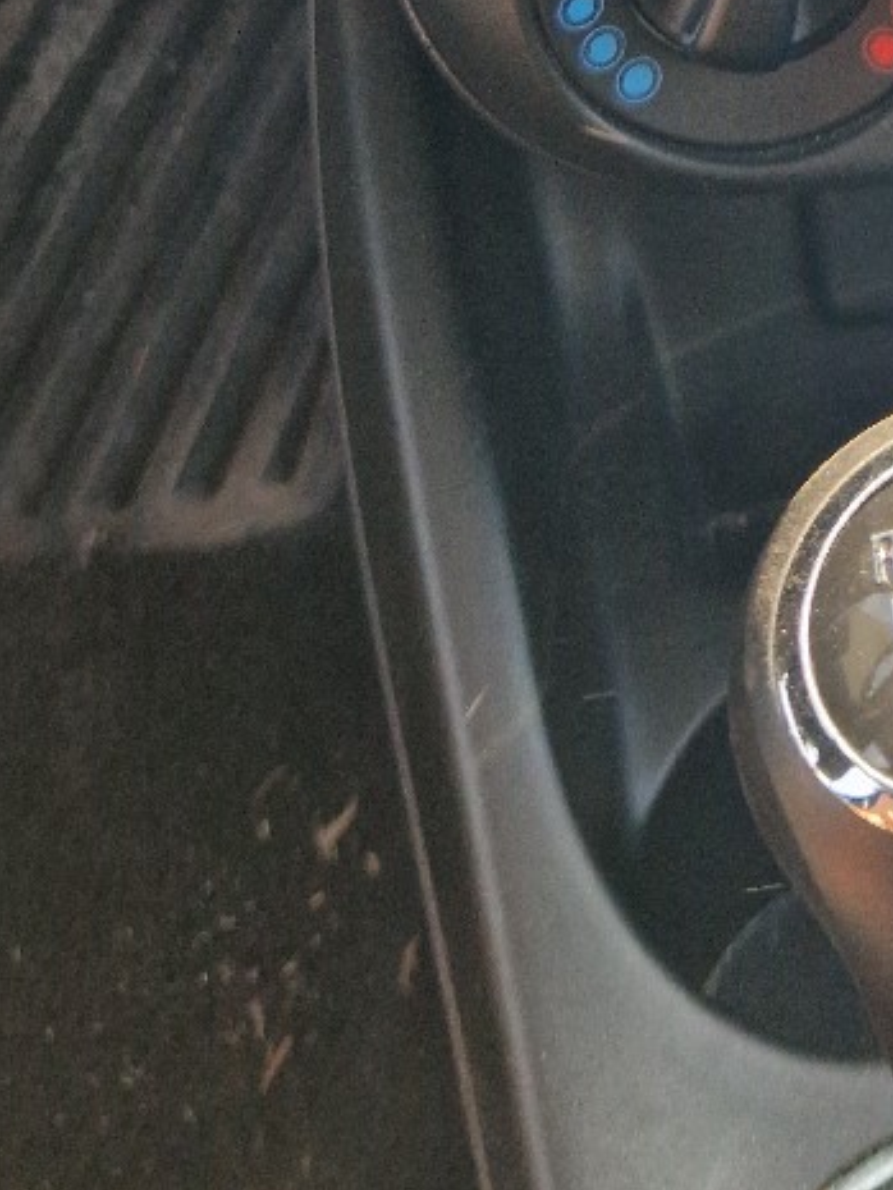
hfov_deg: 14.7
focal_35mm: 95
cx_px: 1238
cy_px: -850
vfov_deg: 17.4
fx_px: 3266
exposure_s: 1/100
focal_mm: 5.4
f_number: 1.8
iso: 50
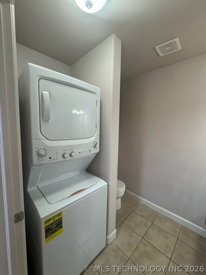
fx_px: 111
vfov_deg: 102.1
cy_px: 138
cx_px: 103
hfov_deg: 85.7
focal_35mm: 14
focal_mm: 2.22
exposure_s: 1/120
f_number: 2.2
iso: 250
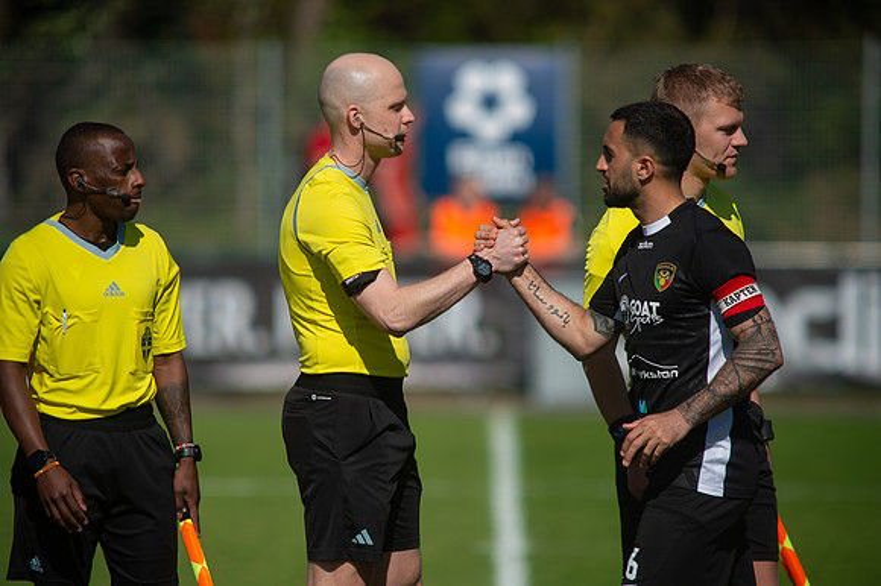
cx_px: 440
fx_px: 10272
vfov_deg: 3.3
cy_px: 293
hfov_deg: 4.9
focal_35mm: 420
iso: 140
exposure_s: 1/1600
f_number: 4
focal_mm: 420
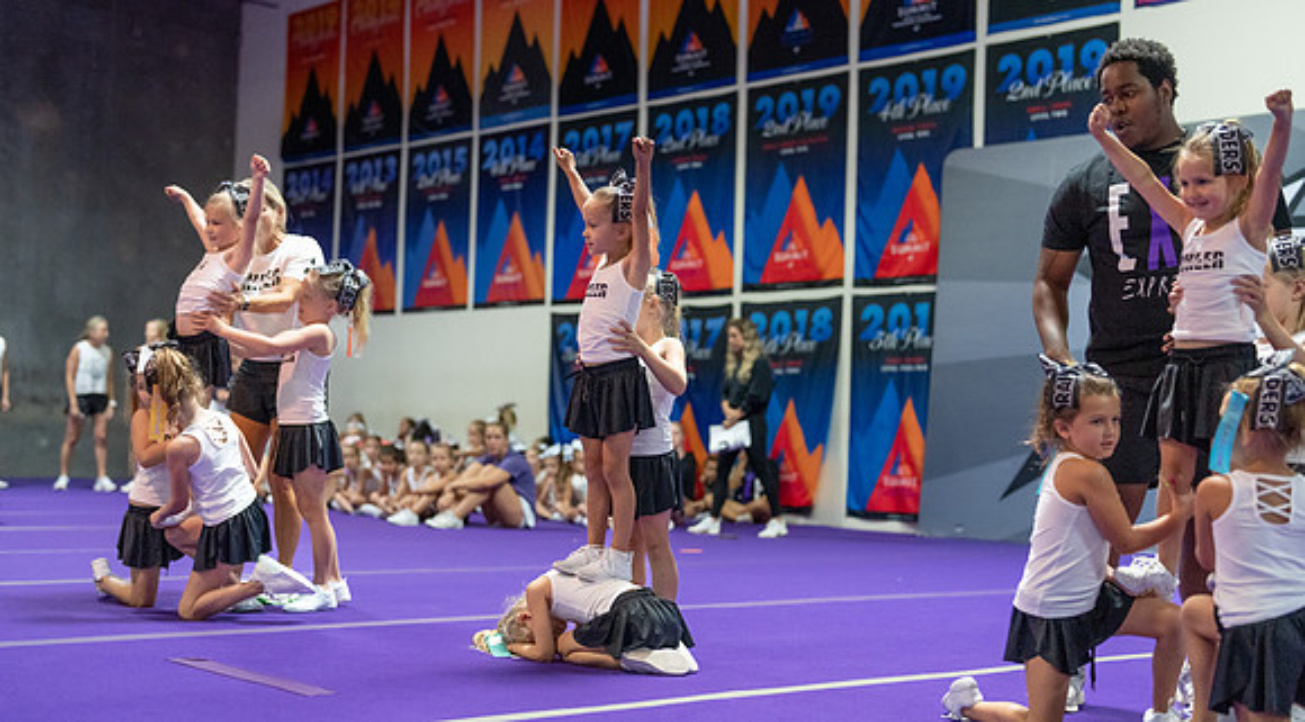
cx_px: 657
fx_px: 1848
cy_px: 364
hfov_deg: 38.9
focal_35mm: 54
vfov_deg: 22.1
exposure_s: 1/1000
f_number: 1.8
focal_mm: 50
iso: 4000
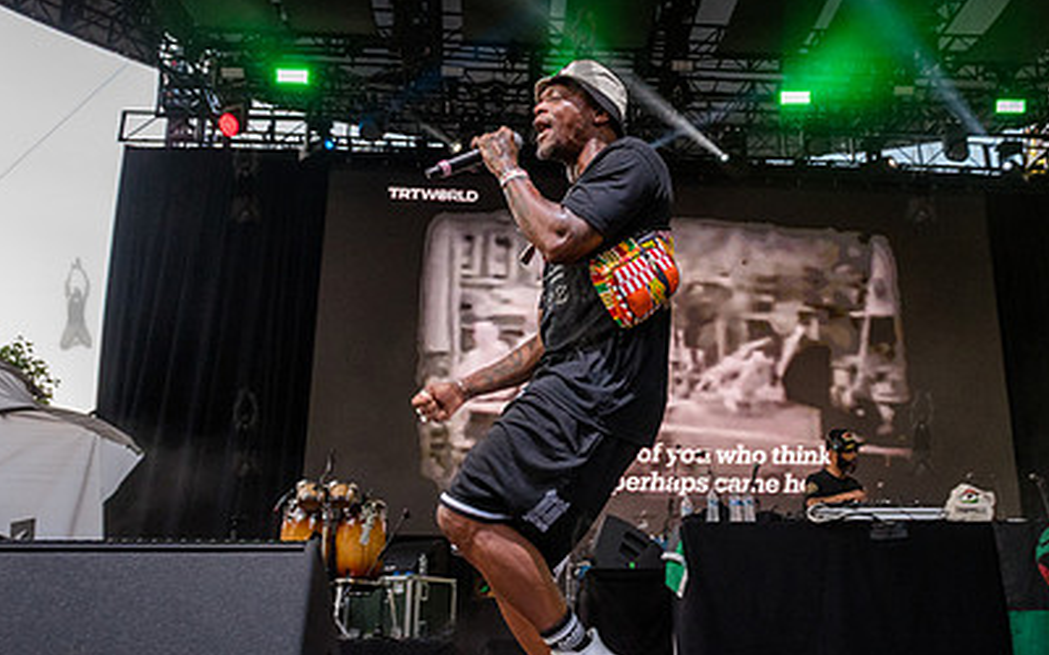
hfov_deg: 51.3
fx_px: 1086
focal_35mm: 38
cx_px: 612
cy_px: 304
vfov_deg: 33.6
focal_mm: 24
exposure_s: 1/500
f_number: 4.5
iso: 2000
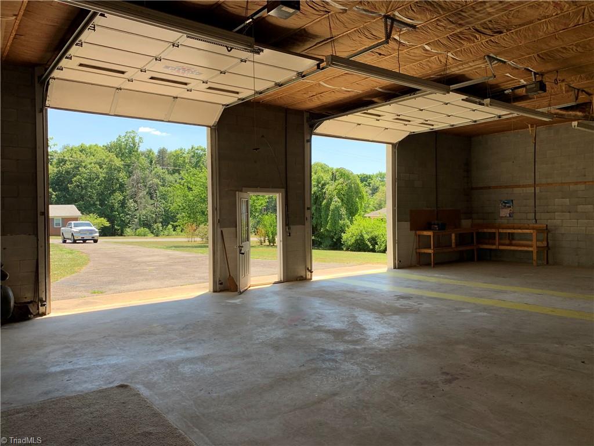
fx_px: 446
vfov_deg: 53.1
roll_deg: +0.7
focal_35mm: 26
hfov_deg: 67.3
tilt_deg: -0.1
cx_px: 297
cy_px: 223
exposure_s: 1/343
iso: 25
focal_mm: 4.25
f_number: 1.8
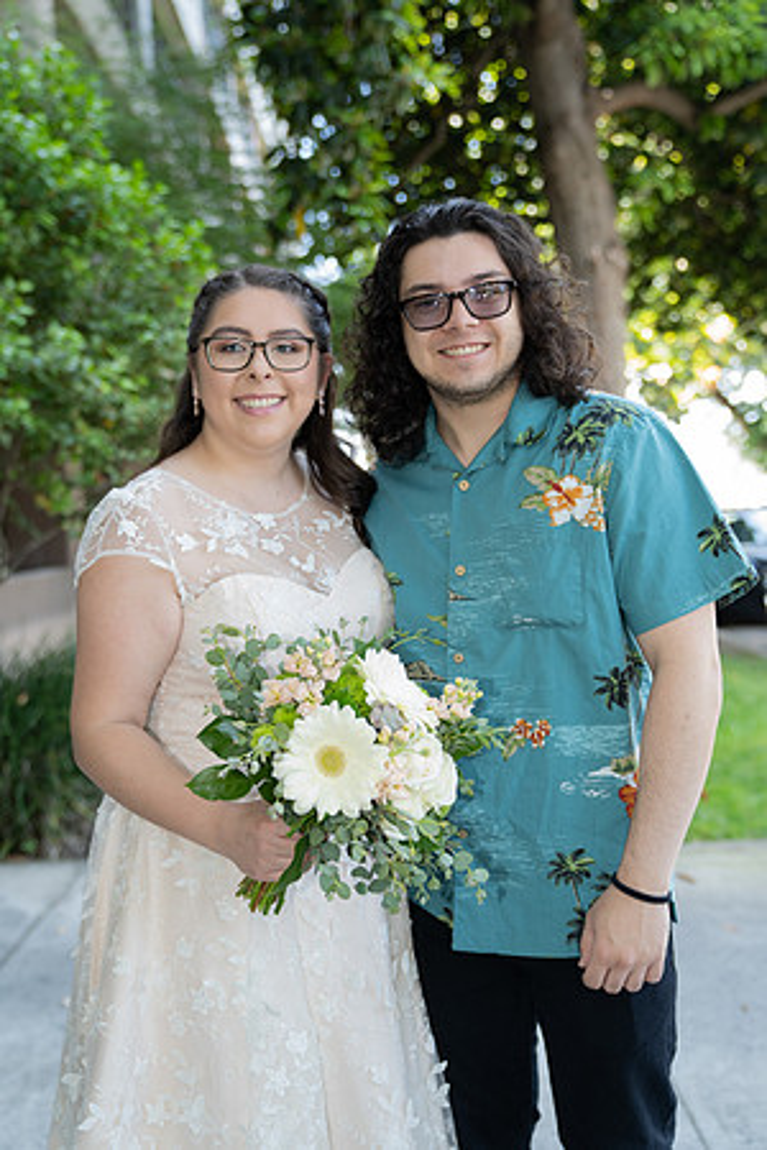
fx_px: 1246
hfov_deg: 34.2
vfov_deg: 49.6
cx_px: 384
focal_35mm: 39
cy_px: 575
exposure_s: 1/250
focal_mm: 39
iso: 640
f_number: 2.8
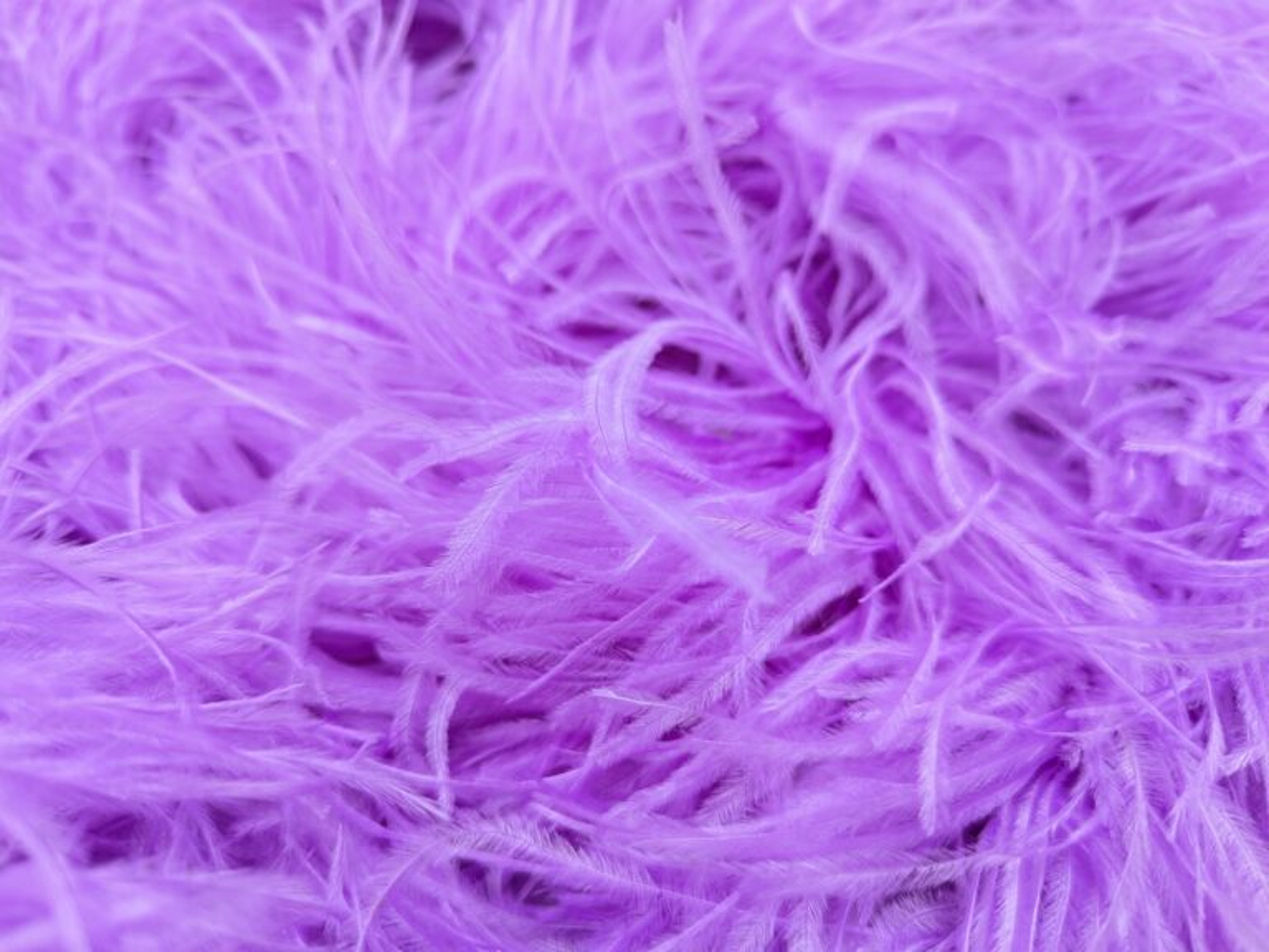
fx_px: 880
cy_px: 476
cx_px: 634
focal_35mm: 24
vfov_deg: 56.8
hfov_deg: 71.6
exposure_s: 1/24.5
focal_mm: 6.81
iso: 70
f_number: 1.85
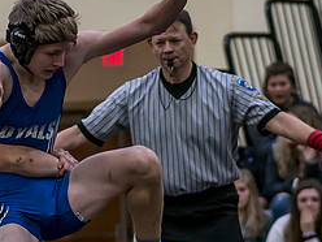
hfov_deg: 5.7
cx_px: 26
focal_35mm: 349
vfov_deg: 4.3
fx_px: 3246
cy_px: 212
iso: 1000
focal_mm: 45
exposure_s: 1/1250
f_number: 1.2
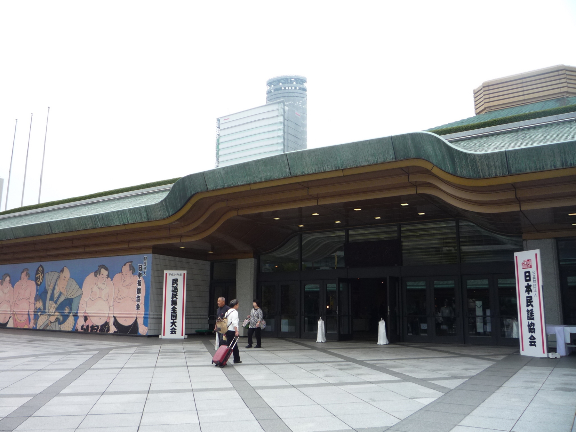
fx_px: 499
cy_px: 216
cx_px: 288
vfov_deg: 46.8
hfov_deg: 60.0
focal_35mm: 30
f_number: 4
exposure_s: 1/100
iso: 100
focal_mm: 5.2
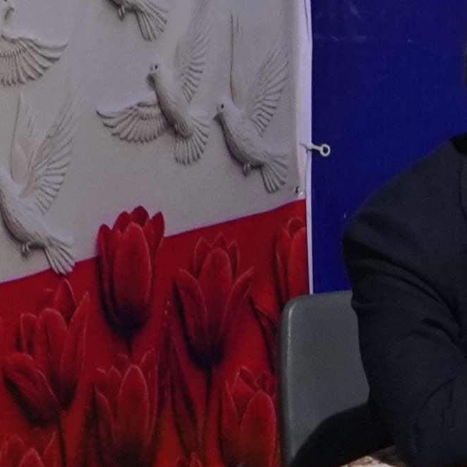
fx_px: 3266
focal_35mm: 214
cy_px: 252
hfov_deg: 8.0
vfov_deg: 8.2
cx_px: 758
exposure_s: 1/60
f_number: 4
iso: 3200
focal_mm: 28
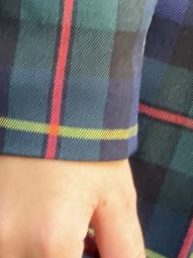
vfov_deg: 7.7
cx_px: -41
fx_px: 1882
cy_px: 364
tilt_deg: -32.2
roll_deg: -6.4
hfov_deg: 5.8
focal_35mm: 253
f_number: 2.2
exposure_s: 1/40
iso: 320
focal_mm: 7.5
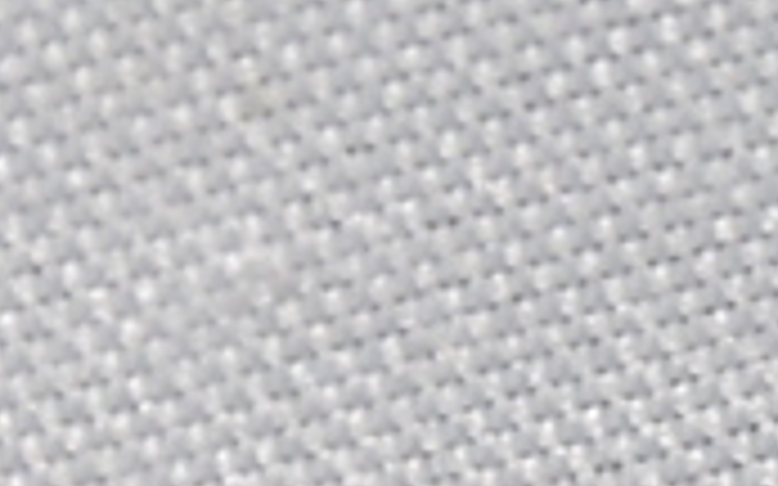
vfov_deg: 1.1
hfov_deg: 1.8
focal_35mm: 1191
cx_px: 1664
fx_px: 25245
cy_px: 405
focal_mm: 140
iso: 100
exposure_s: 1/160
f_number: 13
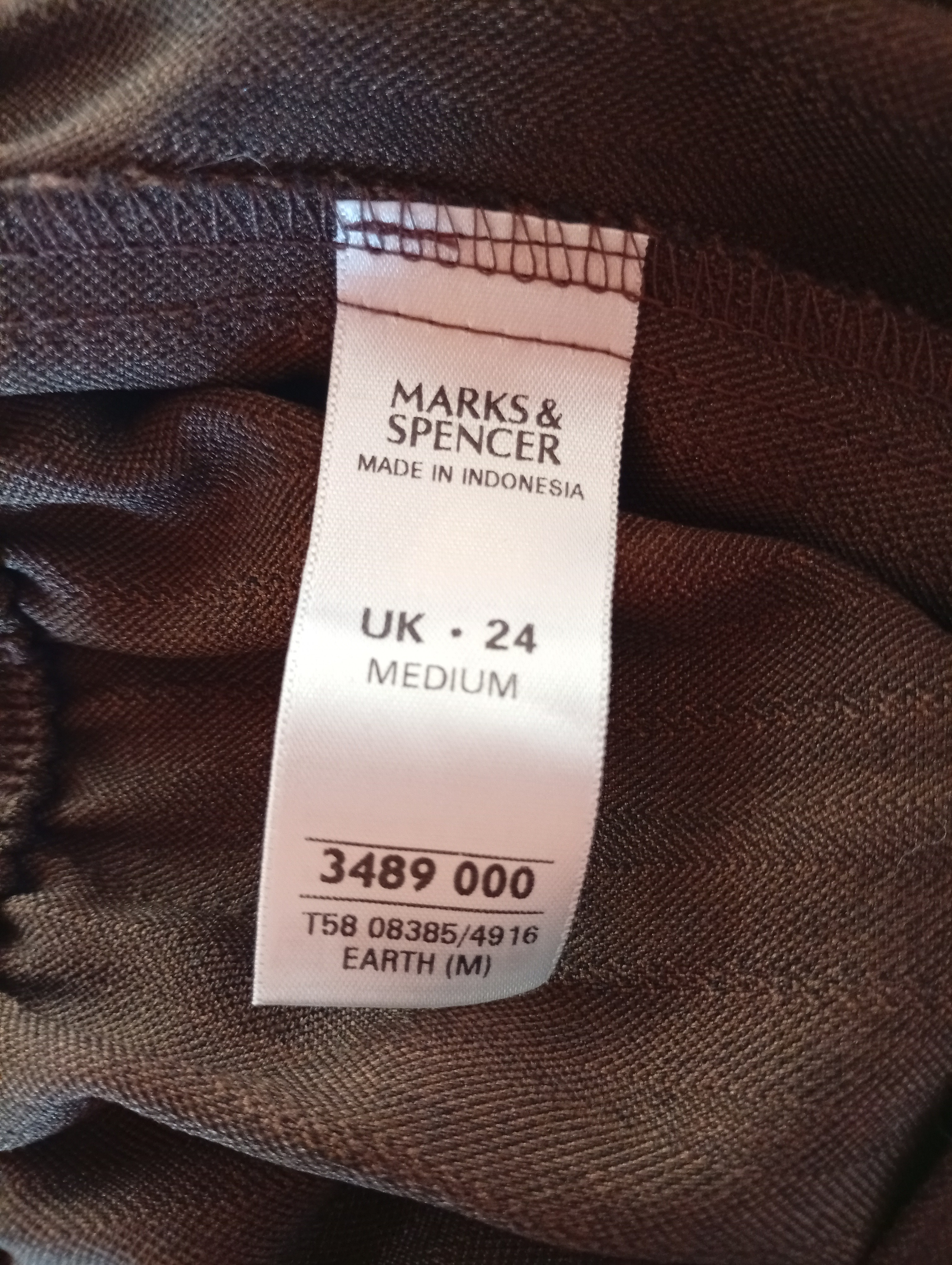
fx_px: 988
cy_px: 632
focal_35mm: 27
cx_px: 476
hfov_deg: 51.5
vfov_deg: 65.2
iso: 293
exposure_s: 1/33.3
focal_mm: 3.84
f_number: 1.8
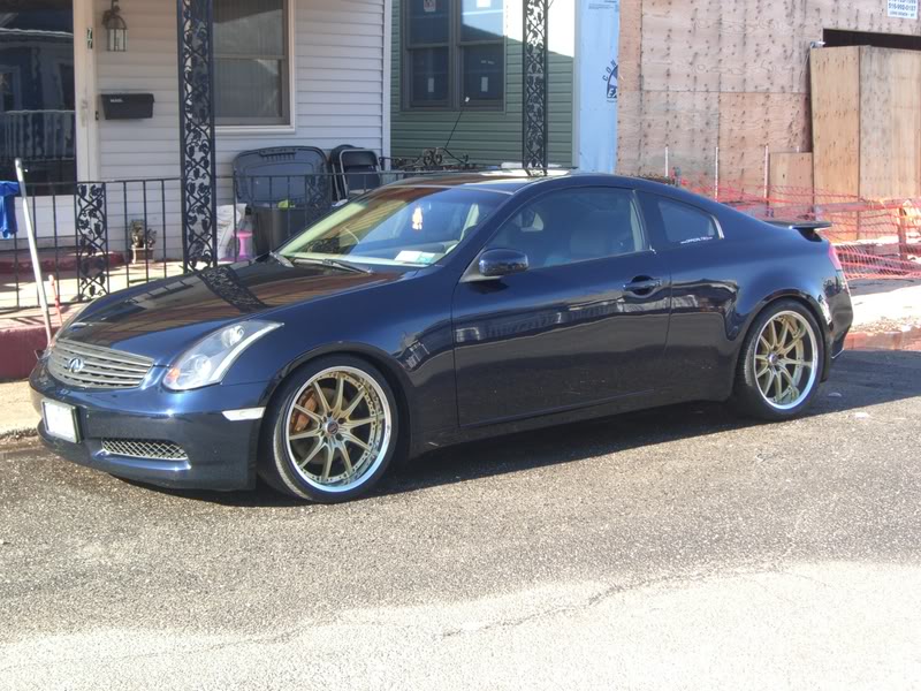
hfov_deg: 33.8
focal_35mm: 57
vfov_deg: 25.7
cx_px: 460
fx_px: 1517
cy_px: 346
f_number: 3.6
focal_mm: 11.8
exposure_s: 1/160
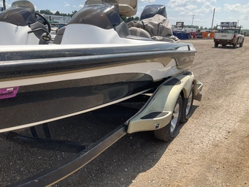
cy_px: 100
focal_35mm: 34
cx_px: 104
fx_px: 245
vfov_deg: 41.8
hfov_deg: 53.7
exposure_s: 1/1035
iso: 25
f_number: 1.8
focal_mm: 3
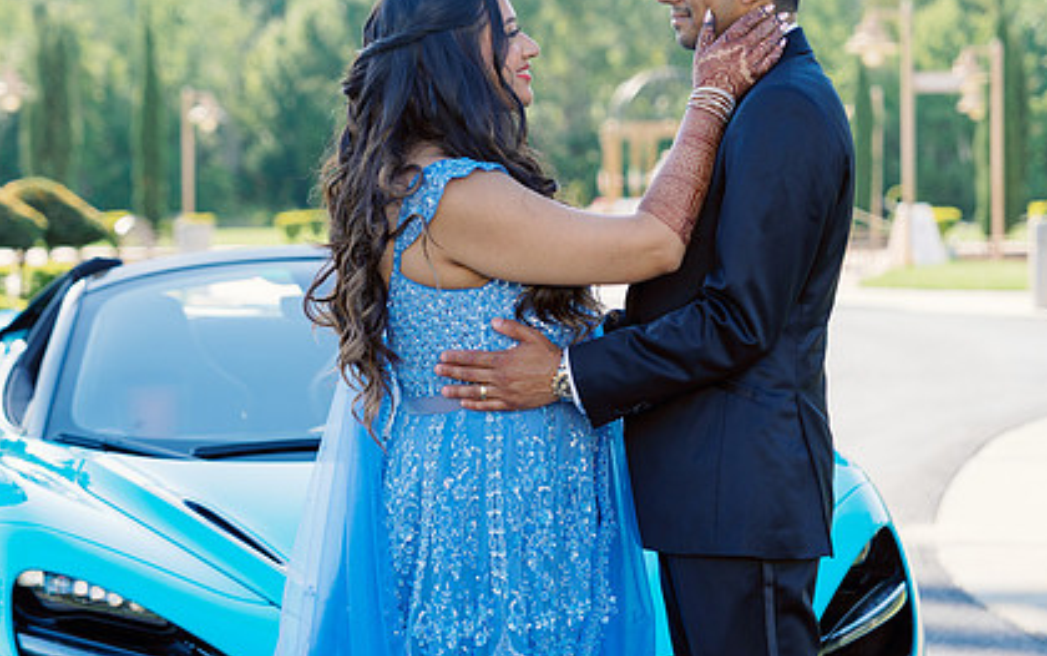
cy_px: 223
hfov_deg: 22.8
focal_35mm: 91
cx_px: 571
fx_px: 2598
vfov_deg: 14.4
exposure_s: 1/640
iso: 100
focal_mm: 61
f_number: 2.8
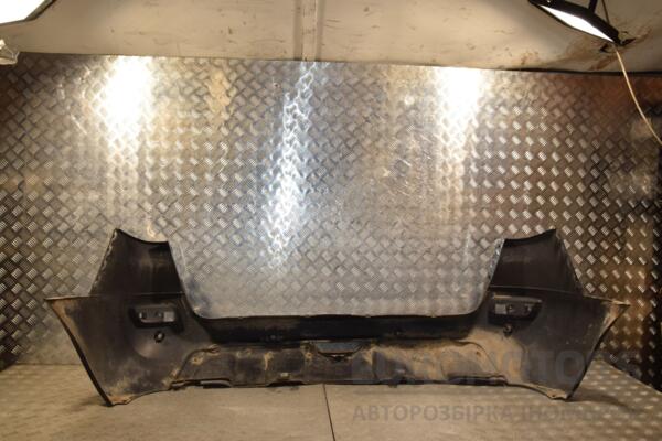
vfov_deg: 41.7
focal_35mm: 32
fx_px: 579
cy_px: 220
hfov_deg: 59.5
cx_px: 331
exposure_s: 1/200
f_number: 10
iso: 800
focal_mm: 21
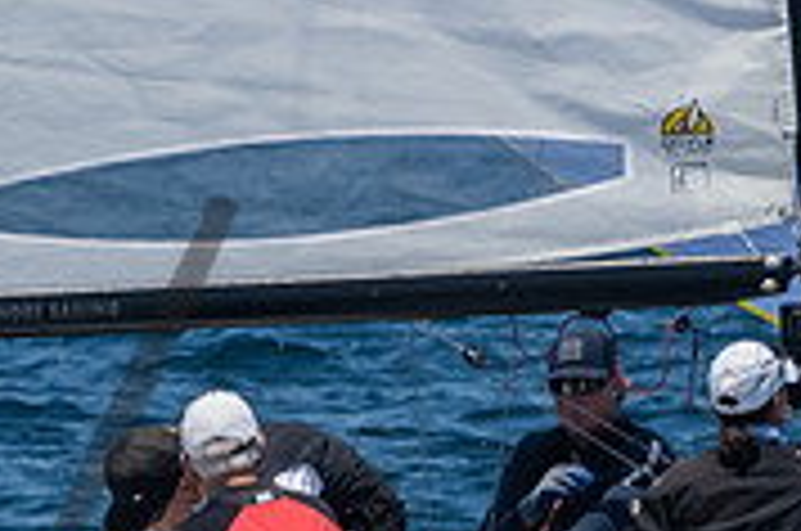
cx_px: 279
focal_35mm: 1077
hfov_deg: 1.9
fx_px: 23920
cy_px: 706
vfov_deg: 1.3
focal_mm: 220
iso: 640
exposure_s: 1/1000
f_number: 14
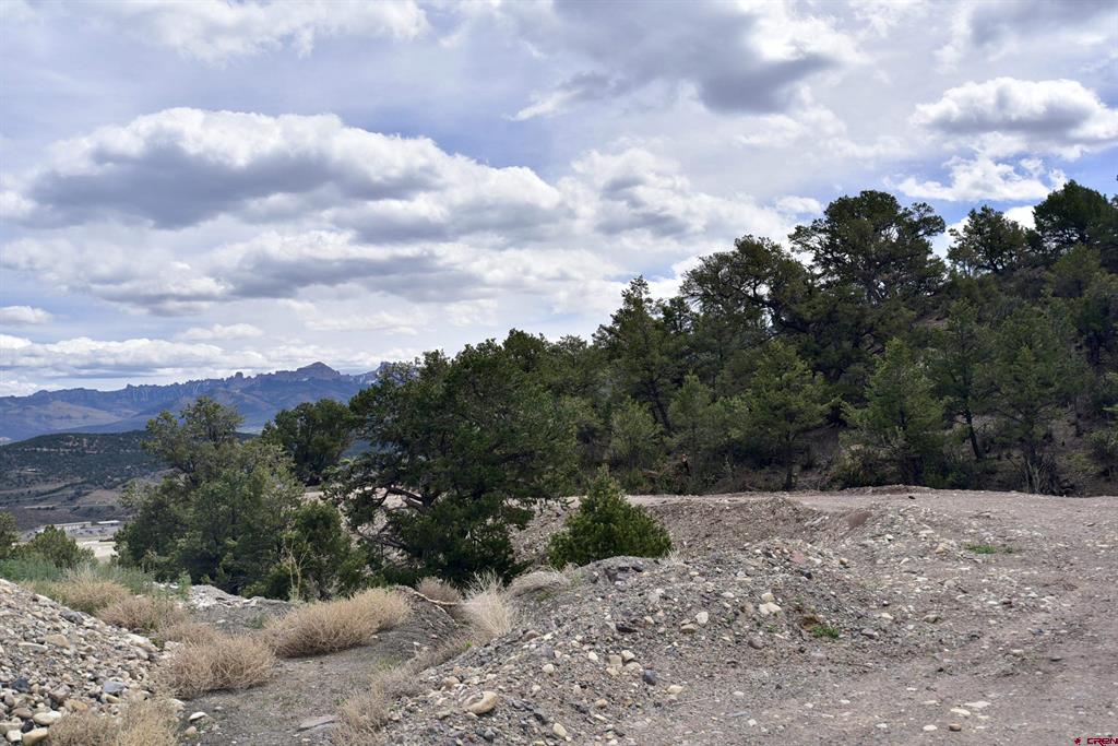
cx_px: 559
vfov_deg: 37.9
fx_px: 1087
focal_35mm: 35
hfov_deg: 54.4
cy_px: 373
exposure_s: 1/4000
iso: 400
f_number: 4.5
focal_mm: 35
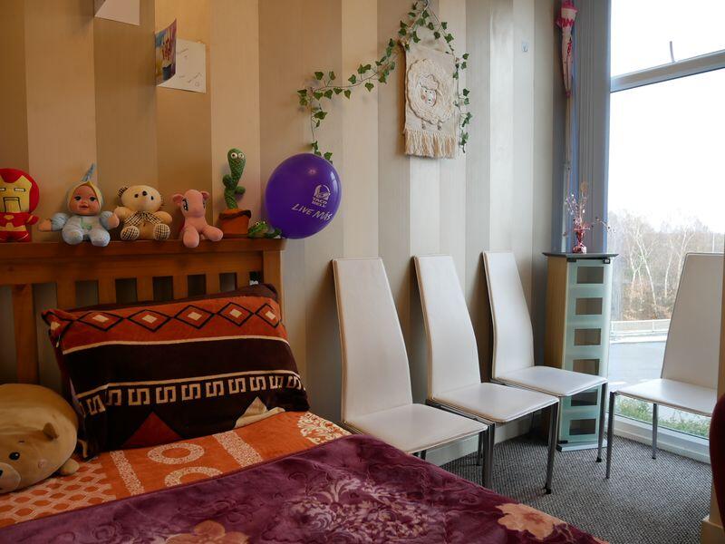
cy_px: 272
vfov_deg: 56.8
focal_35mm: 24
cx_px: 362
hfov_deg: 71.6
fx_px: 503
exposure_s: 1/60
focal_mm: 12
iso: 200
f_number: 3.5
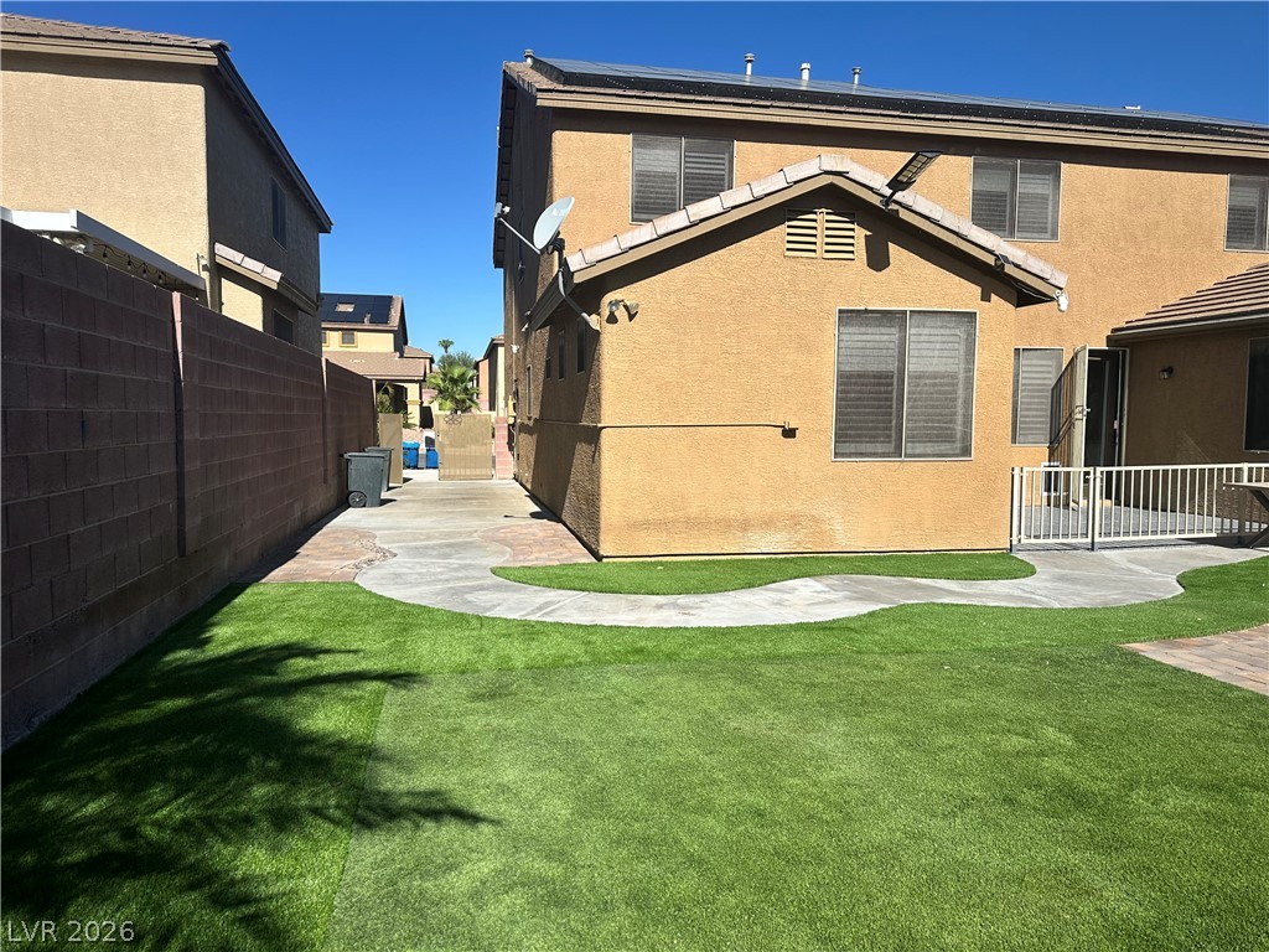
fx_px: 880
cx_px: 634
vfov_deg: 56.8
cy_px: 476
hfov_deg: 71.6
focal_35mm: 24
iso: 80
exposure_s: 1/5000
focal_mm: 6.86
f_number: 1.78
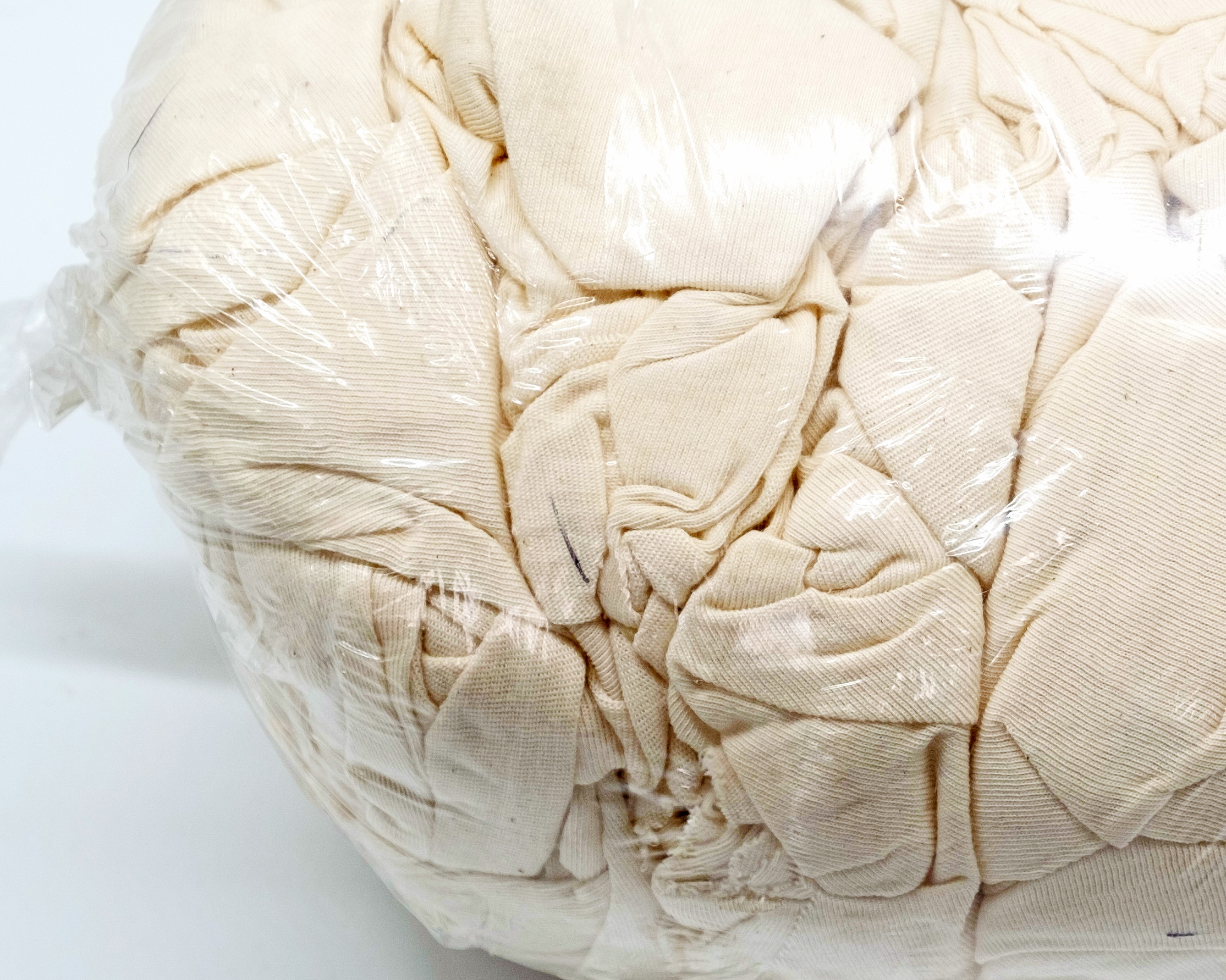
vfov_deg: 11.5
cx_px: 1174
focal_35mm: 134
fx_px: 4862
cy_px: 500
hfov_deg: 14.2
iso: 160
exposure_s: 1/55
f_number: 6.4
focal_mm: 34.3
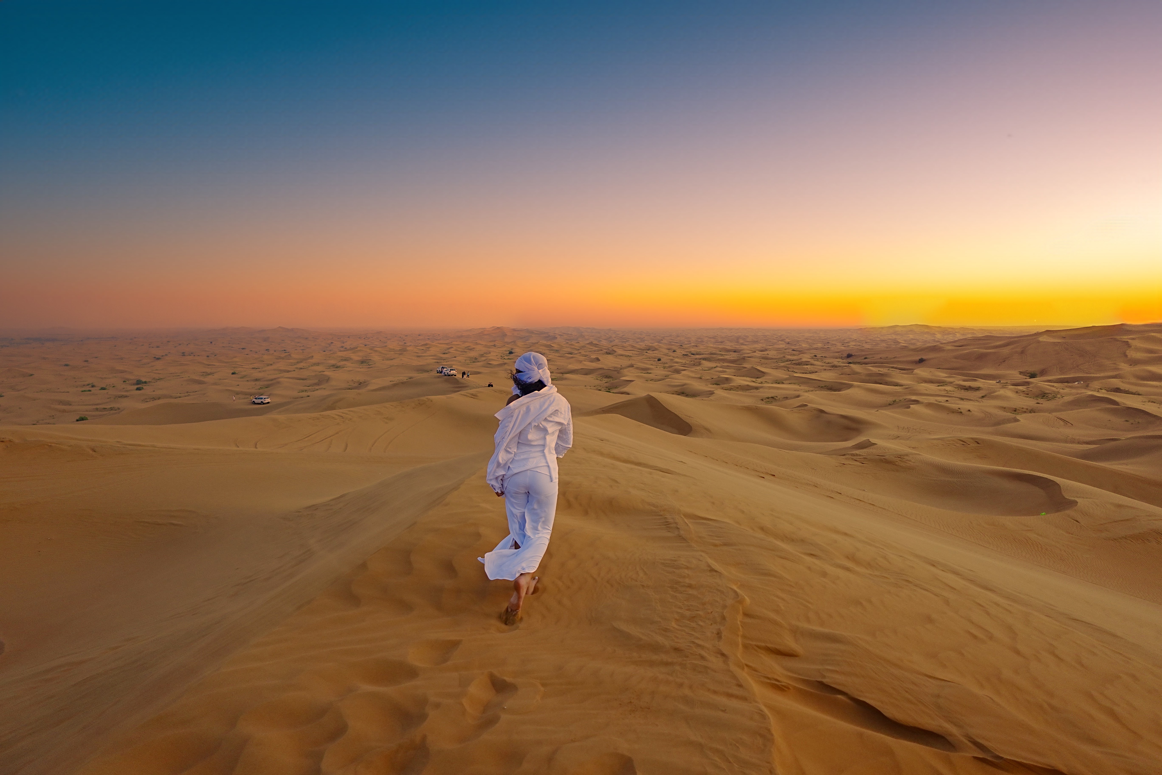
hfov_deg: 84.0
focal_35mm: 20
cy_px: 388
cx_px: 581
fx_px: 646
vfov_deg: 61.9
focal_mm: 7.6
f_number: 2
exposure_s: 1/2000
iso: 125
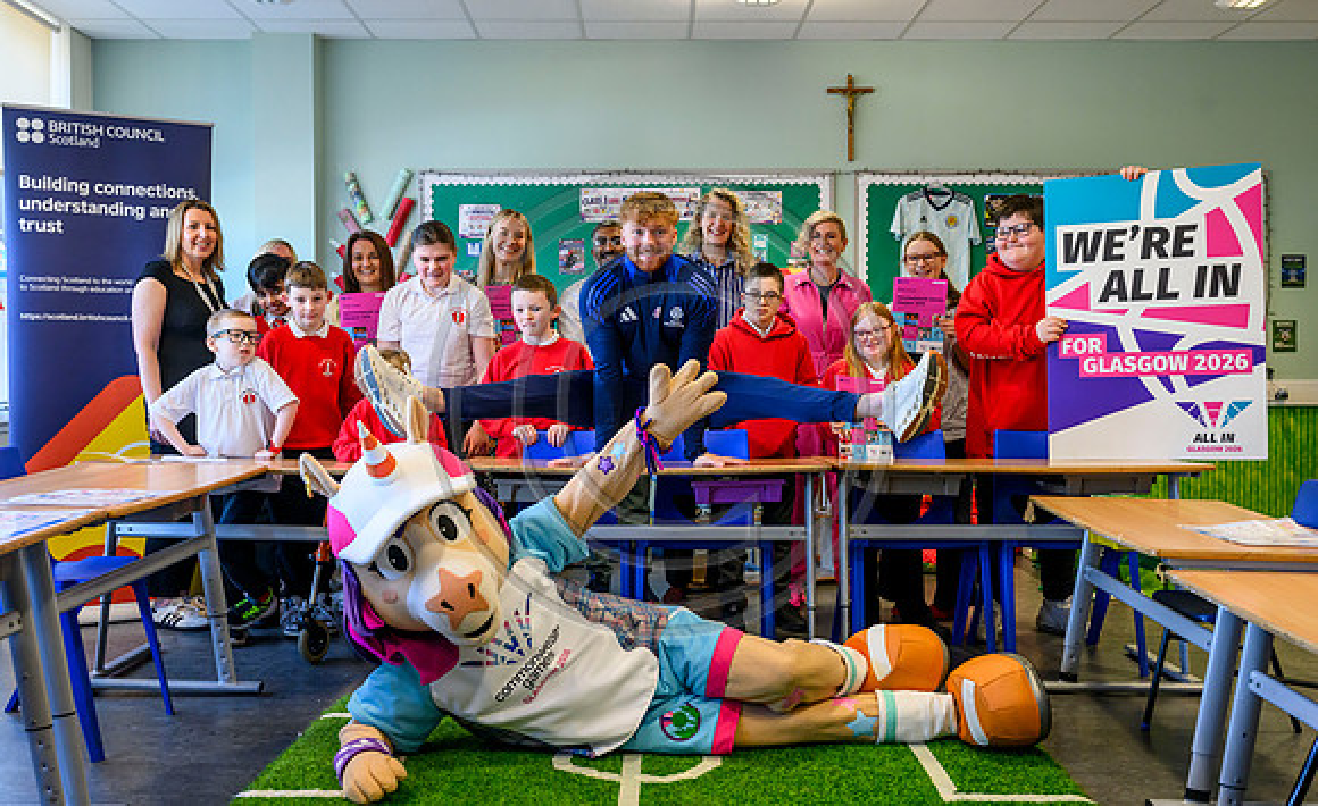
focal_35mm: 35
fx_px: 1257
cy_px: 370
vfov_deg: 35.6
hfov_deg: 55.3
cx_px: 661
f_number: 4.5
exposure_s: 1/200
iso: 2500
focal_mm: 34
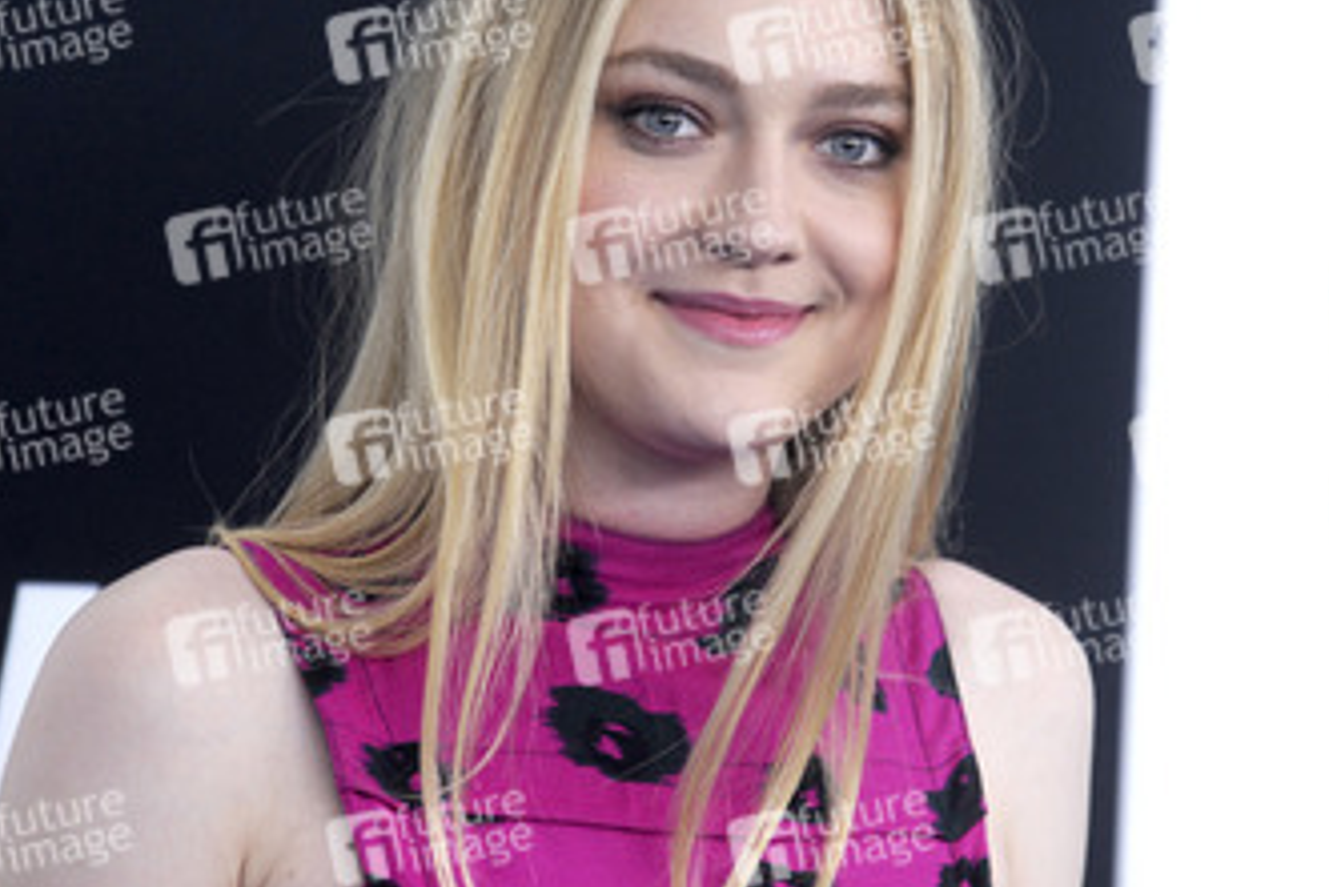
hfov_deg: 7.6
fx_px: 10045
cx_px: 723
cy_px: 337
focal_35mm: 272
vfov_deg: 5.1
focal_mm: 200
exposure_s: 1/250
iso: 640
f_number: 6.3
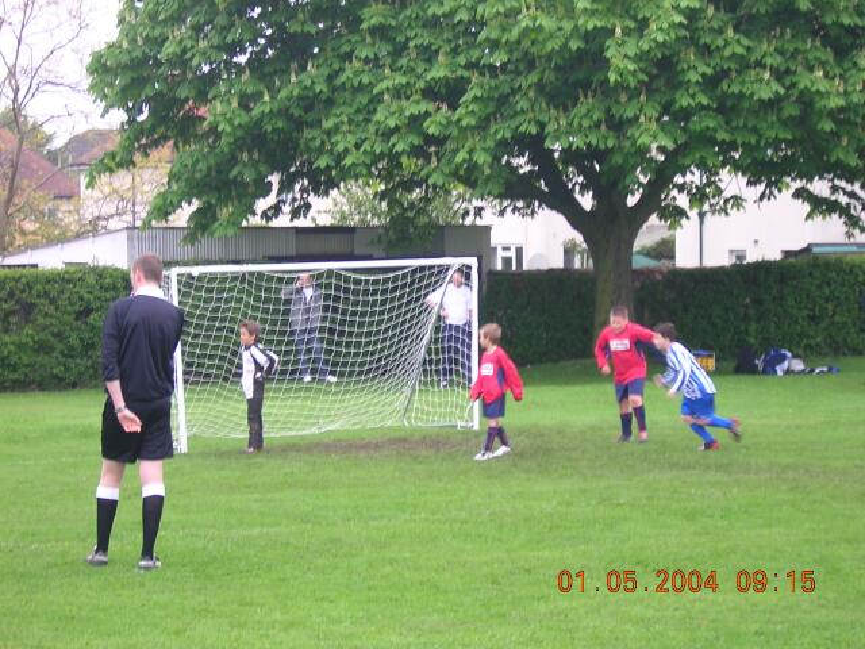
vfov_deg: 13.7
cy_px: 324
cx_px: 432
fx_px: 2699
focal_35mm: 108
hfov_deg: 18.2
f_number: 4.7
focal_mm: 14.1
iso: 100
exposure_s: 1/36.3
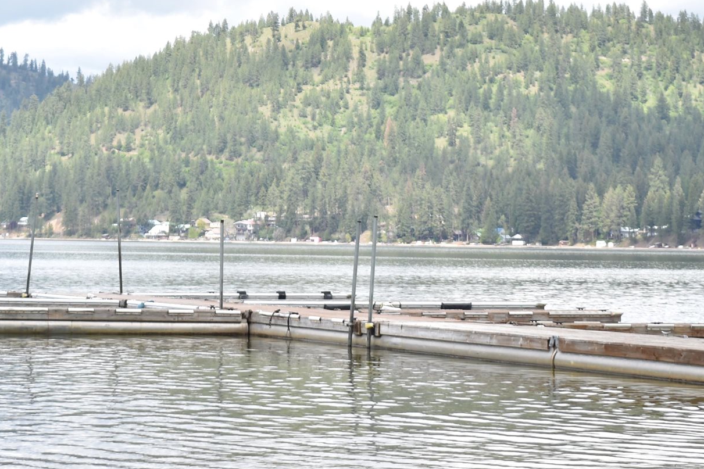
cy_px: -41
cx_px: 184
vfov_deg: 9.9
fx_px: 2679
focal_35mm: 137
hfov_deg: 14.9
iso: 100
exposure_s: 1/250
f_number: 4.8
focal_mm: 36
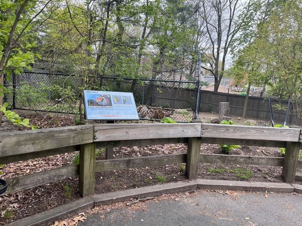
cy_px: 113
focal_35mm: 26
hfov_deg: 67.3
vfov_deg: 53.1
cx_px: 151
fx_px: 227
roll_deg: -1.8
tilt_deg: -9.8
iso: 50
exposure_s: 1/454
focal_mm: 5.1
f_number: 1.6
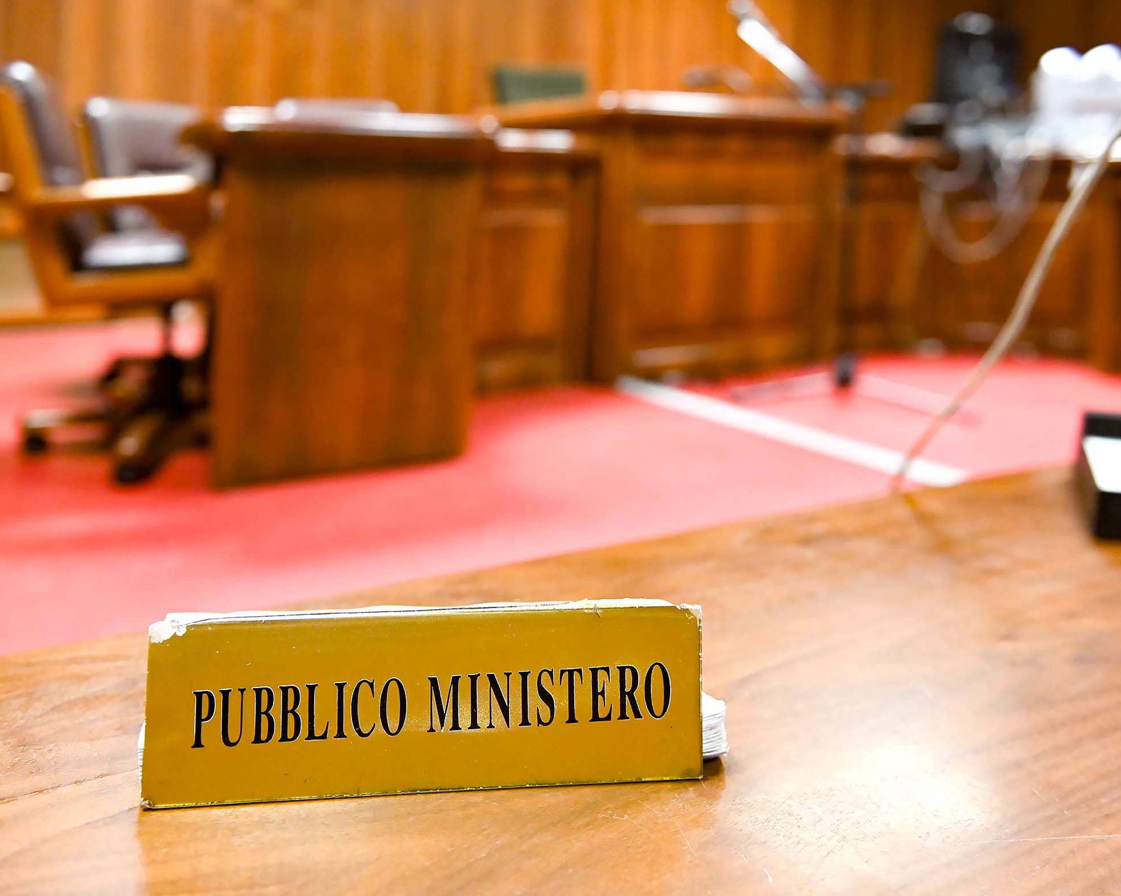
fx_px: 1028
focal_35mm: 31
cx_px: 579
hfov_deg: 57.2
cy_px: 449
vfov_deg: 47.1
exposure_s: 1/100
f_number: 2.8
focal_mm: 27
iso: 1250
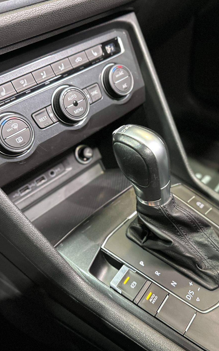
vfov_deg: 55.3
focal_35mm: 35
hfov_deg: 35.9
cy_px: 176
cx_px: 147
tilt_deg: -41.9
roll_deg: +1.5
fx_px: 334
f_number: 1.78
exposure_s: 1/40
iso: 1000
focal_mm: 6.86
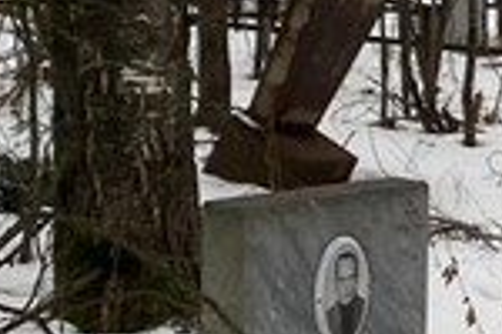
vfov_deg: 7.3
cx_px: 1071
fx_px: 2580
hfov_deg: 10.1
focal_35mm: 185
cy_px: 498
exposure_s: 1/426
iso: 32
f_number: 1.8
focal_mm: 4.25
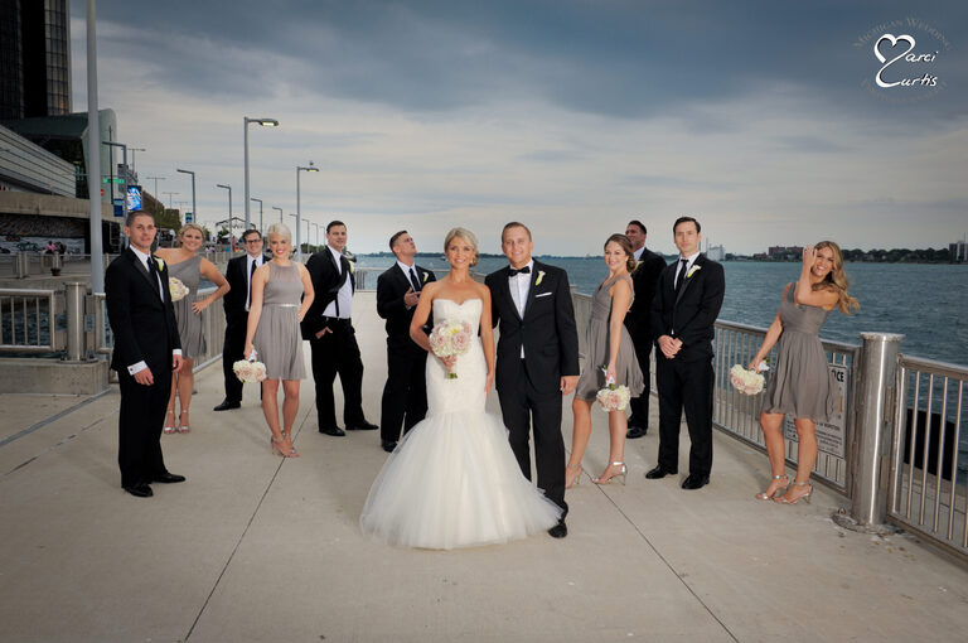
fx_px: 832
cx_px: 484
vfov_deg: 42.2
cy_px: 322
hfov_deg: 60.3
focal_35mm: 31
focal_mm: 31
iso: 250
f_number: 7.1
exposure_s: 1/250
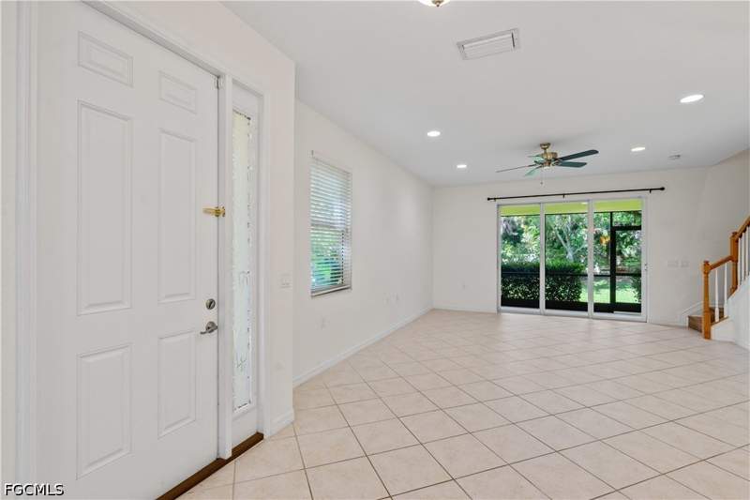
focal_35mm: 16
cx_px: 375
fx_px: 333
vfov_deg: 73.7
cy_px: 250
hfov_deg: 96.7
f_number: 8
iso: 400
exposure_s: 1/20
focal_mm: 16
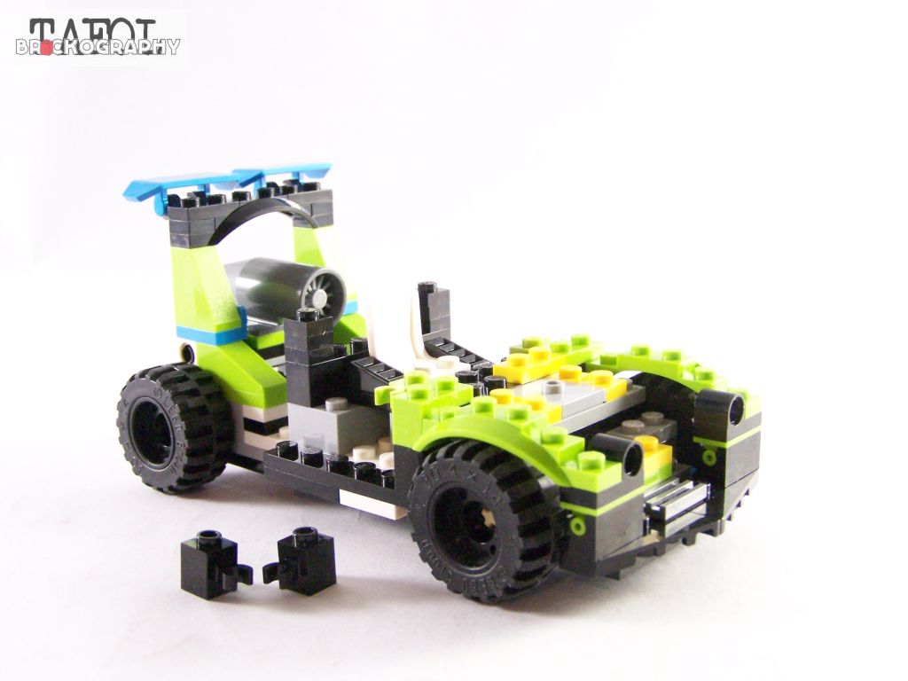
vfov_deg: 33.6
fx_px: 1128
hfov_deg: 43.9
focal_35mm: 43
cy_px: 340
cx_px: 454
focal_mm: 7.1
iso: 400
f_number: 3.2
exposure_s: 1/45
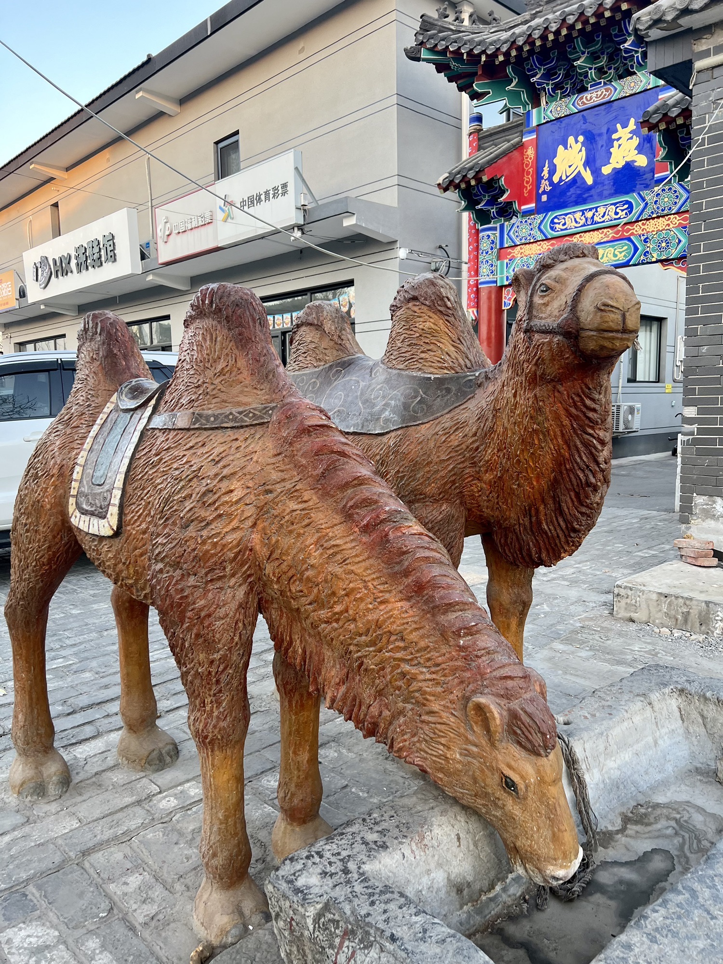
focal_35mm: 26
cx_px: 362
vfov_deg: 67.3
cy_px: 482
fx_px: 724
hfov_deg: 53.1
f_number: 1.5
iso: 80
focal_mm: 5.7
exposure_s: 1/121
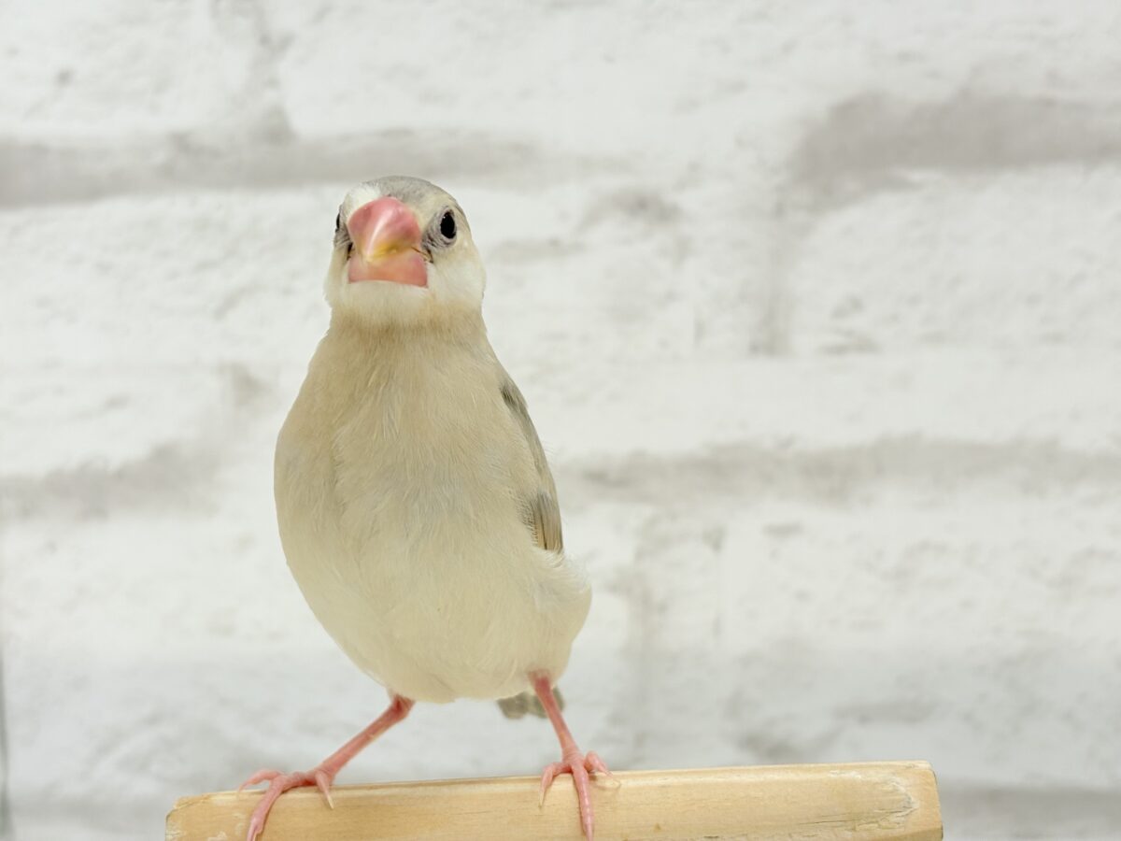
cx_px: 560
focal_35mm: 52
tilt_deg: -2.4
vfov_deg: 28.0
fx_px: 1684
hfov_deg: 36.8
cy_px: 420
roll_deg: +2.2
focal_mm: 5.96
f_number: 1.6
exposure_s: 1/50
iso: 25
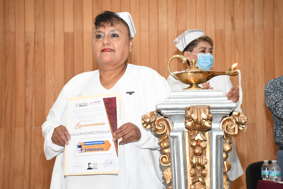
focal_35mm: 75
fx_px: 590
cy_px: 94
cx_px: 142
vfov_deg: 18.2
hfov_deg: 27.0
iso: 5000
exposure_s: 1/125
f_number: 7.1
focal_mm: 50
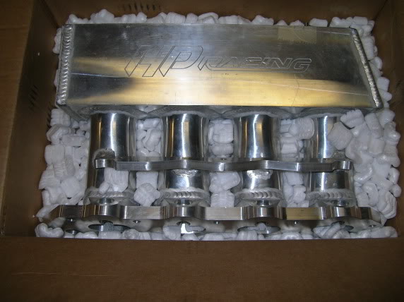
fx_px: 420
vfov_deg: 39.6
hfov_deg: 51.4
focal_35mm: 36
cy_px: 151
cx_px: 202
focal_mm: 6
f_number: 2.7
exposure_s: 1/60.1
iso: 50
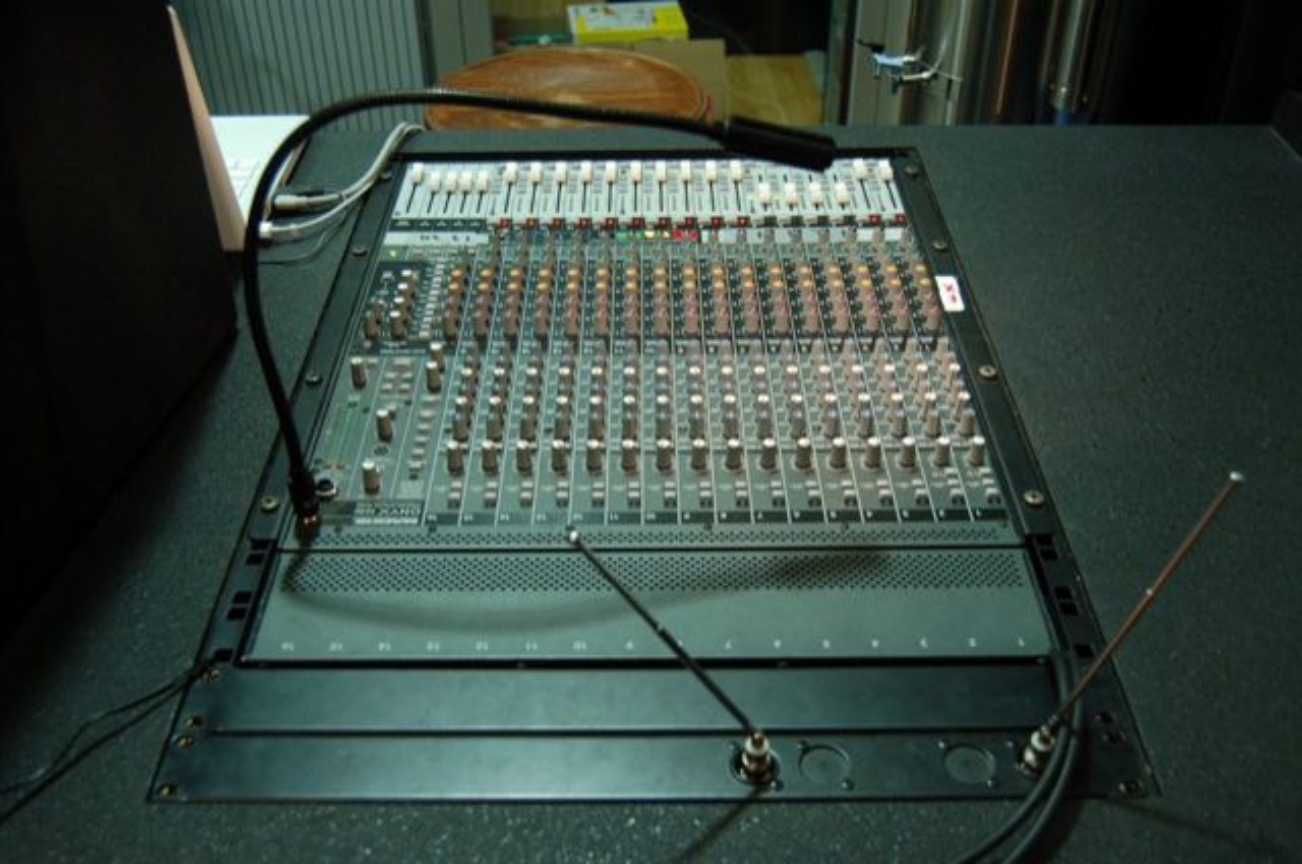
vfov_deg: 38.3
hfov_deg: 55.2
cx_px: 651
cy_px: 432
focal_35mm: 34
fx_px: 1246
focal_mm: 23
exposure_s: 1/13
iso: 800
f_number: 3.8
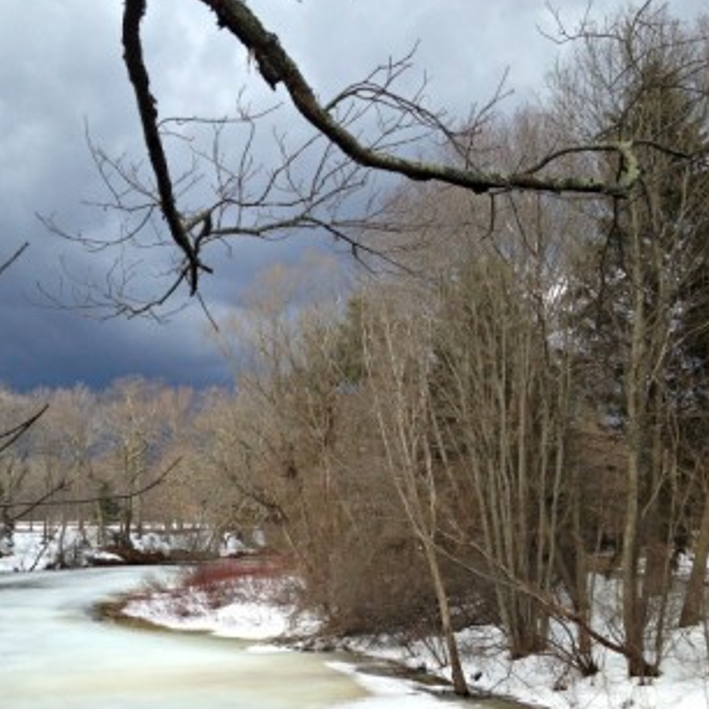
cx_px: 250
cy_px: 441
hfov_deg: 33.8
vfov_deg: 33.9
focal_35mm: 50
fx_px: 1159
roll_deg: +1.0
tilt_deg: +2.4
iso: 50
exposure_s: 1/596
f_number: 2.4
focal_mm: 4.12
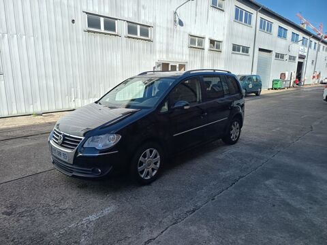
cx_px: 164
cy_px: 122
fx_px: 227
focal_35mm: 24
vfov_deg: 56.8
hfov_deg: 71.6
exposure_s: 1/426
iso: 50
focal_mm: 5.24
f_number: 1.7
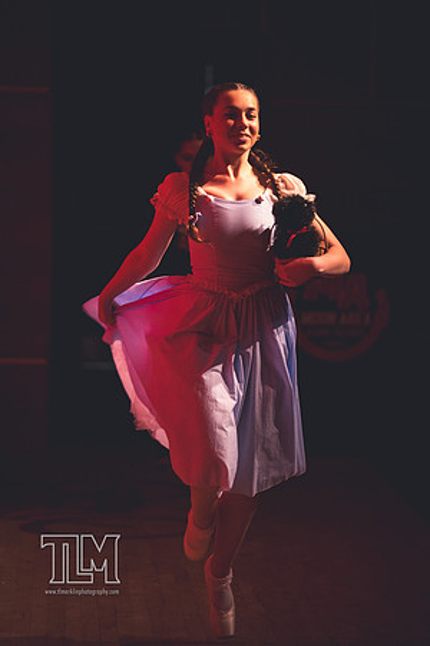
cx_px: 215
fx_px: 2866
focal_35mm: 160
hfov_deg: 8.6
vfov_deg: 12.8
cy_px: 323
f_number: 2.8
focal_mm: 160
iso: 5000
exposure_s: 1/250
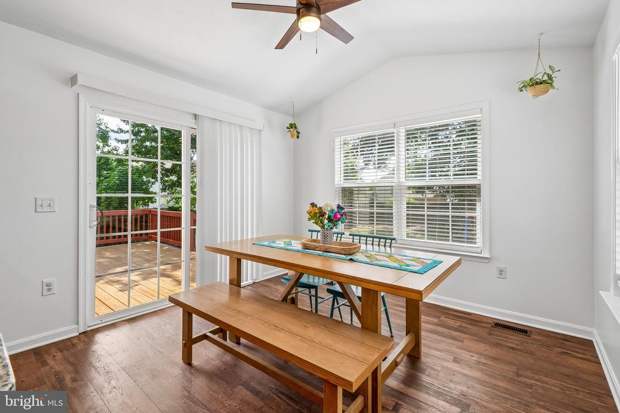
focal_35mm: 15
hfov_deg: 100.4
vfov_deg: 77.3
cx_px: 310
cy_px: 206
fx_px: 258
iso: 400
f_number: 5.6
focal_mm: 10
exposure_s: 1/320
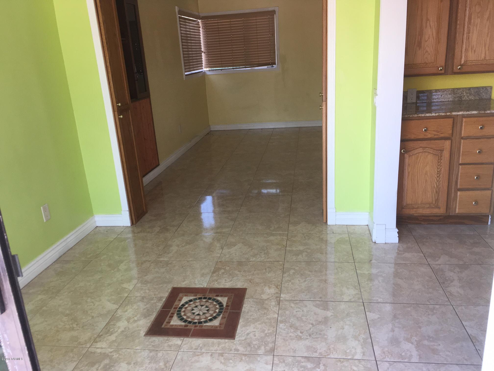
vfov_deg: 48.2
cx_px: 247
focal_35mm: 29
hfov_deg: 61.7
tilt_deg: -18.0
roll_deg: +2.7
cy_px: 186
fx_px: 414
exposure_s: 1/120
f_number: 2.2
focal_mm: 4.15
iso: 40
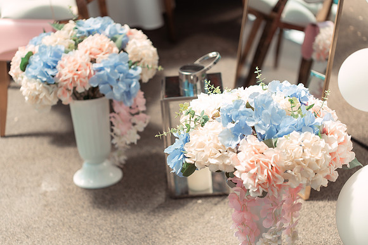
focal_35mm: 90
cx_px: 184
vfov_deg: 15.2
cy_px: 122
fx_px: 920
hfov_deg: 22.6
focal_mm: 90
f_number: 3
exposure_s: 1/400
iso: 200
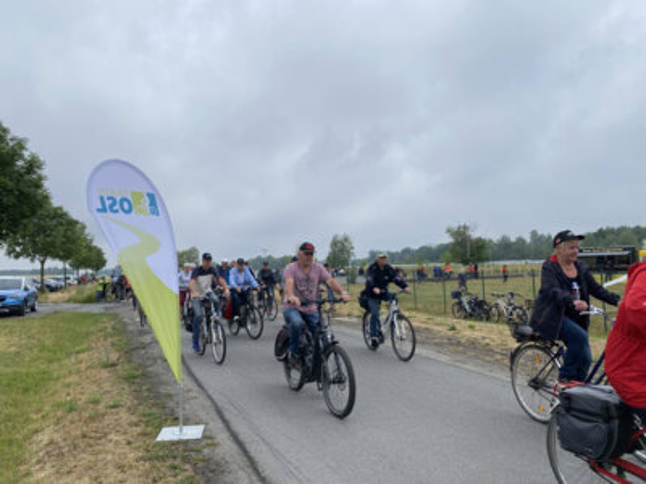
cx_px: 323
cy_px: 242
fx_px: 485
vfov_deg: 53.1
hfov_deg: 67.3
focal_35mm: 26
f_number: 1.8
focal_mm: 4.2
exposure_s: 1/2105
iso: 32
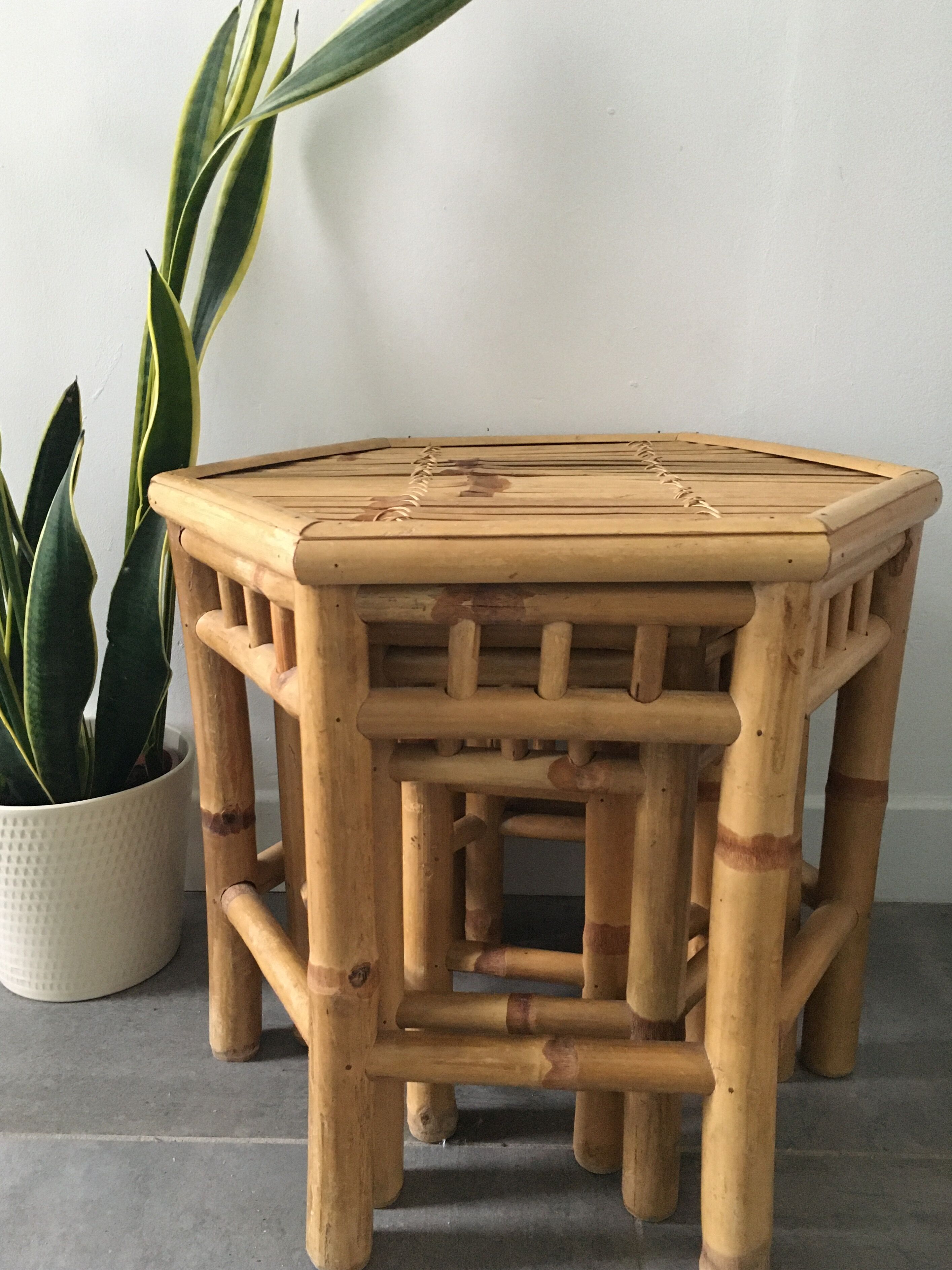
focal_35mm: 31
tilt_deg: -15.5
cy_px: 643
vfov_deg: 58.3
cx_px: 444
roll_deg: +1.8
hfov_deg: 45.4
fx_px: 1137
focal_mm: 4.15
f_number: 2.2
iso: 250
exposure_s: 1/17
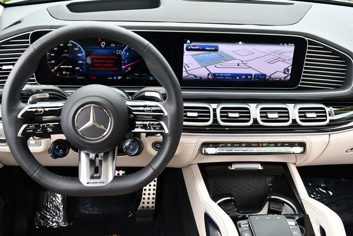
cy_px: 118
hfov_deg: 53.1
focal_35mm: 36
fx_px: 353
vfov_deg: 36.9
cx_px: 176
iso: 400
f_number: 4.5
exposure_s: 1/250
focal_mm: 18
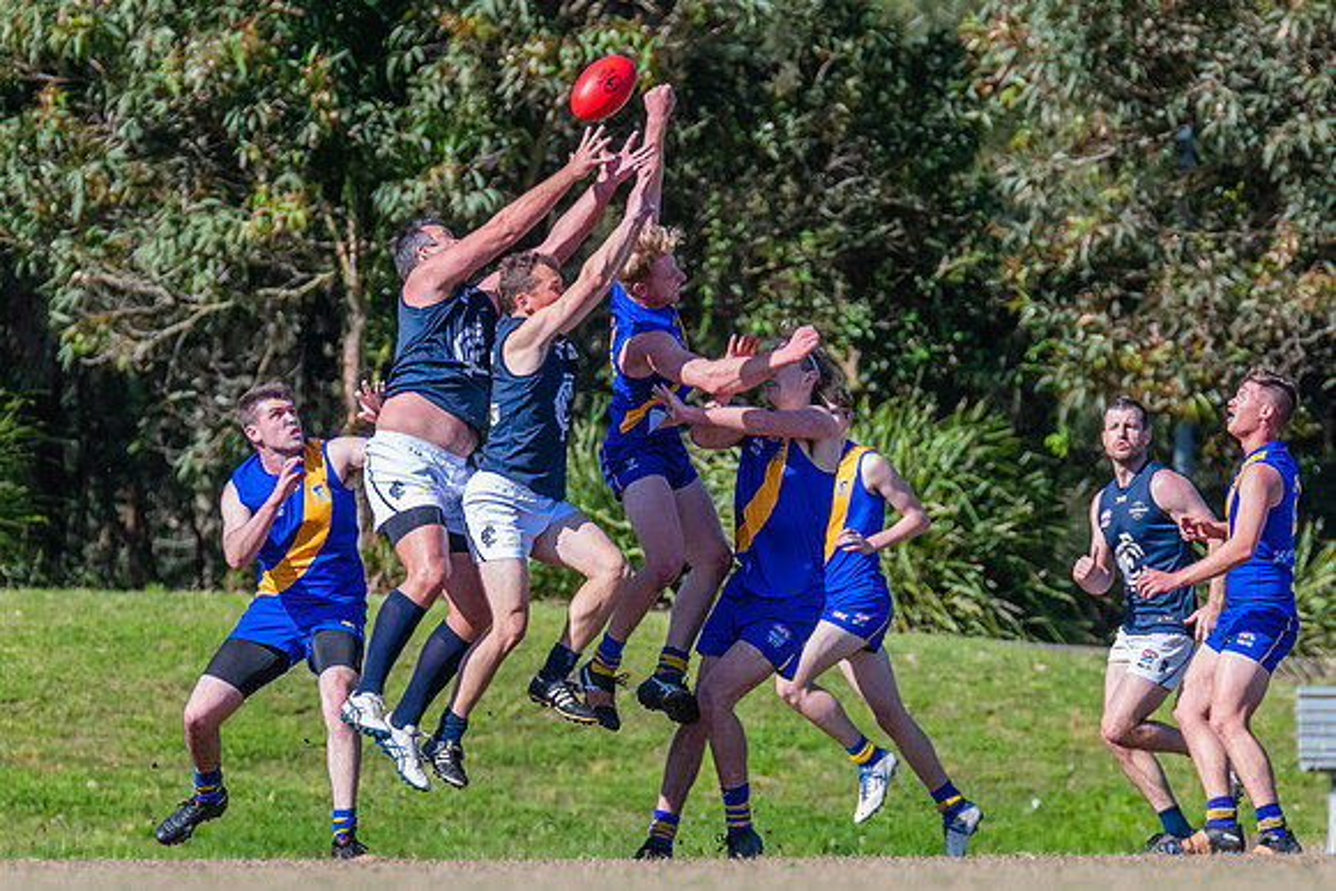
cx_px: 540
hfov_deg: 3.0
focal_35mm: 690
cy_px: 403
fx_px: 25616
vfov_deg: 2.0
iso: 800
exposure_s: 1/2000
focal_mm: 420
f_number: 7.1
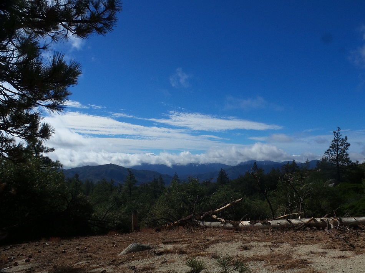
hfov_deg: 54.0
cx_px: 182
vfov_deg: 41.8
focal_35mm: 34
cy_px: 136
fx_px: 358
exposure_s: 1/1000
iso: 100
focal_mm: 6.2
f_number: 6.1
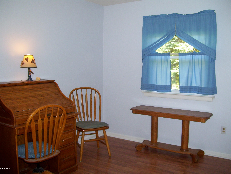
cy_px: 87
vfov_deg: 39.7
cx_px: 116
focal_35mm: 36
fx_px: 241
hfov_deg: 51.3
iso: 100
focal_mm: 6
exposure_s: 1/60
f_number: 2.7
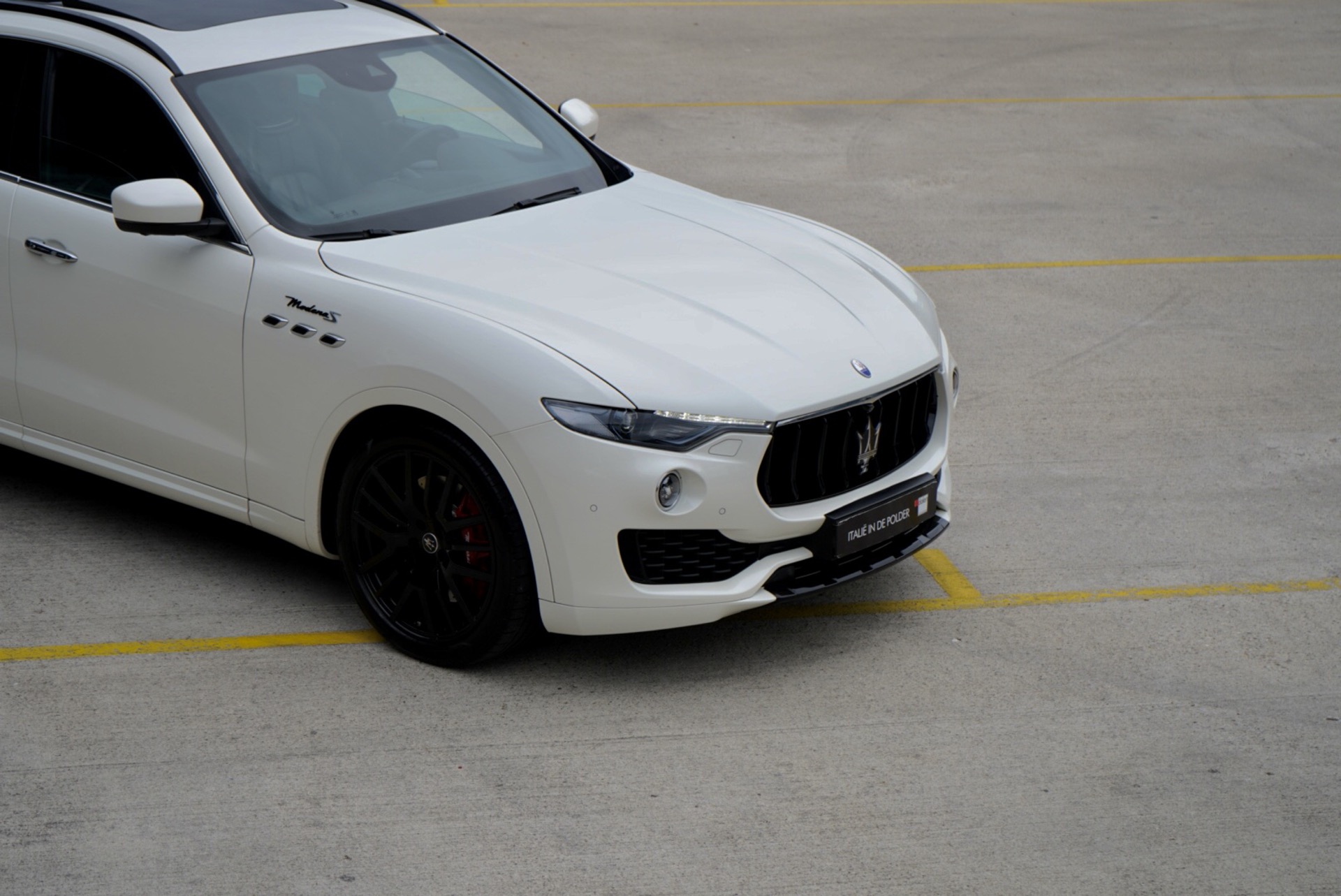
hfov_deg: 28.8
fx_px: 2609
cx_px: 670
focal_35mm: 70
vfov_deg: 19.5
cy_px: 448
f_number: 7.1
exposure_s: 1/250
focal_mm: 70
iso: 100
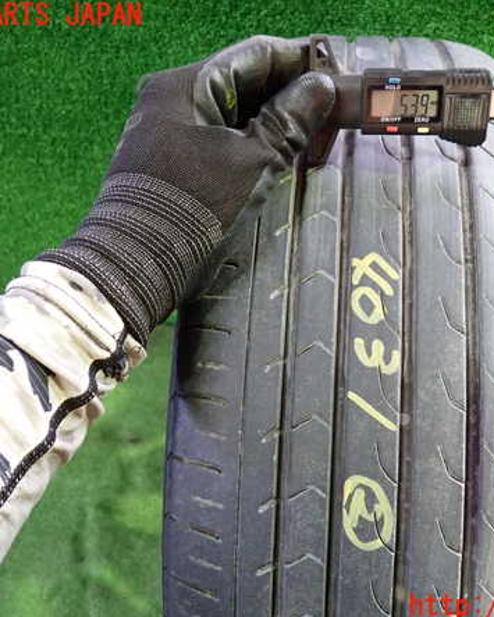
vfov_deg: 54.2
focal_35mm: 33
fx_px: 603
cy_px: 311
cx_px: 306
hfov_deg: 44.2
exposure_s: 1/30
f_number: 2
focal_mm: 4.5
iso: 400
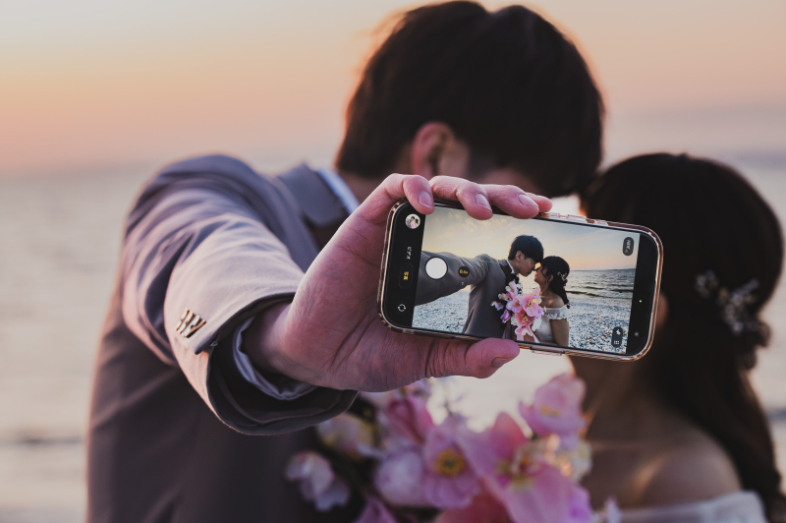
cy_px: 262
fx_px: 2007
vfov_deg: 14.8
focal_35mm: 92
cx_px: 393
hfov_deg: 22.2
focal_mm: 92
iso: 800
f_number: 5.6
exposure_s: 1/200
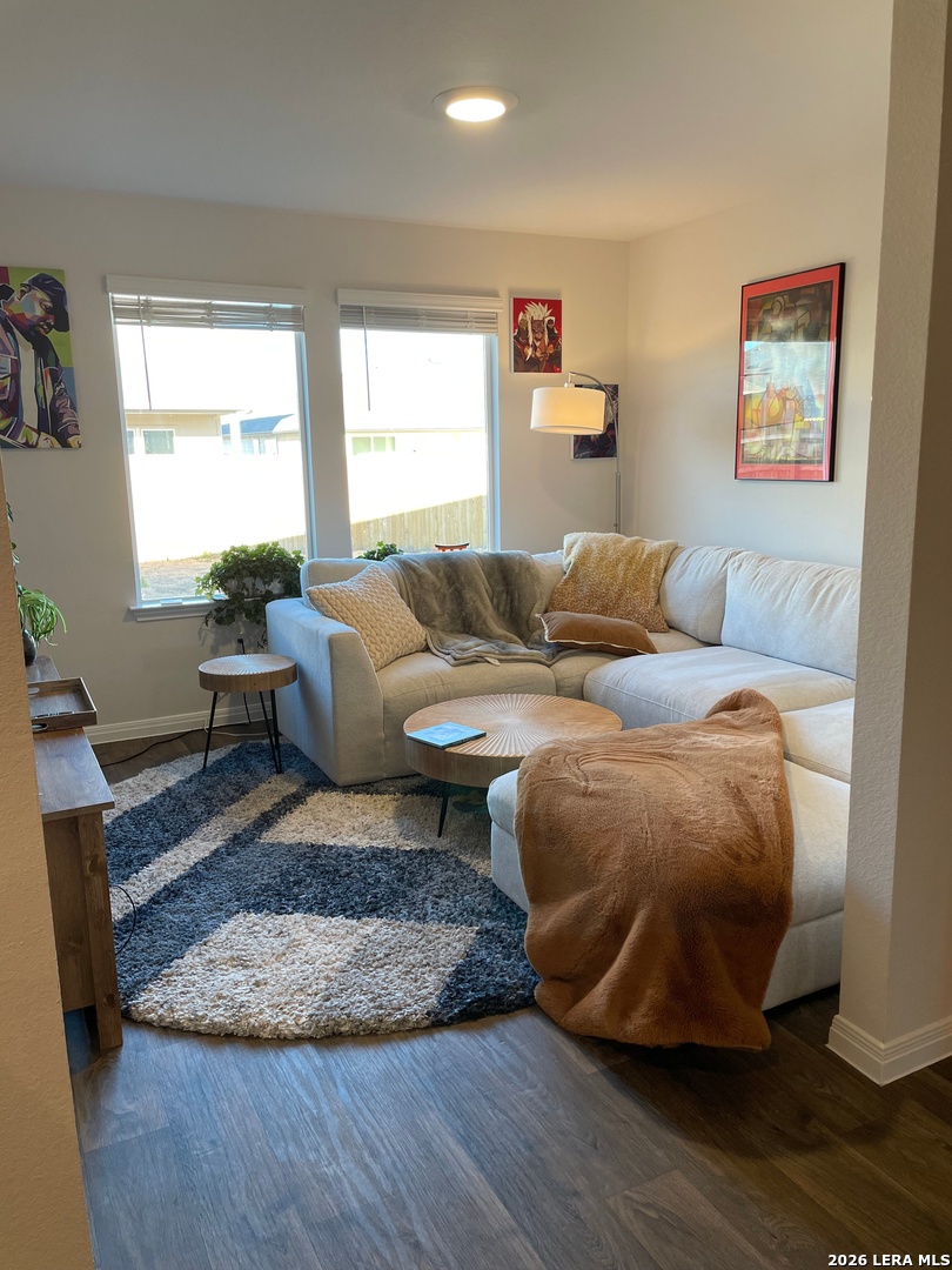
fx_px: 953
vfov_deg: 67.3
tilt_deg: -10.7
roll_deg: +1.2
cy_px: 635
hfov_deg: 53.1
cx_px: 476
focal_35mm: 26
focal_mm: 4.2
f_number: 1.6
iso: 100
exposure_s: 1/120
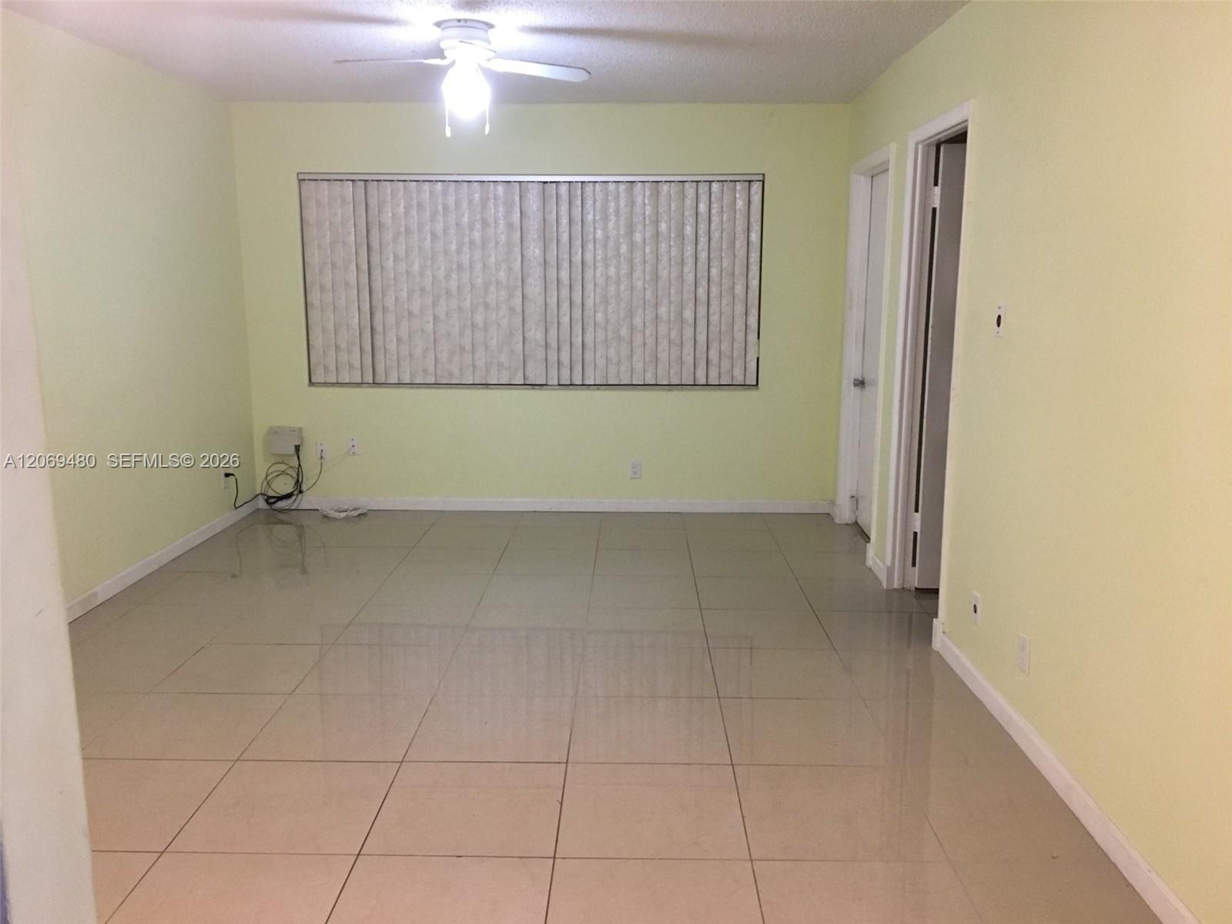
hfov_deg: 61.7
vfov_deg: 48.2
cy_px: 462
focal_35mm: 29
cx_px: 616
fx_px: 1032
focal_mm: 4.15
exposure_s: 1/30
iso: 200
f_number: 2.2
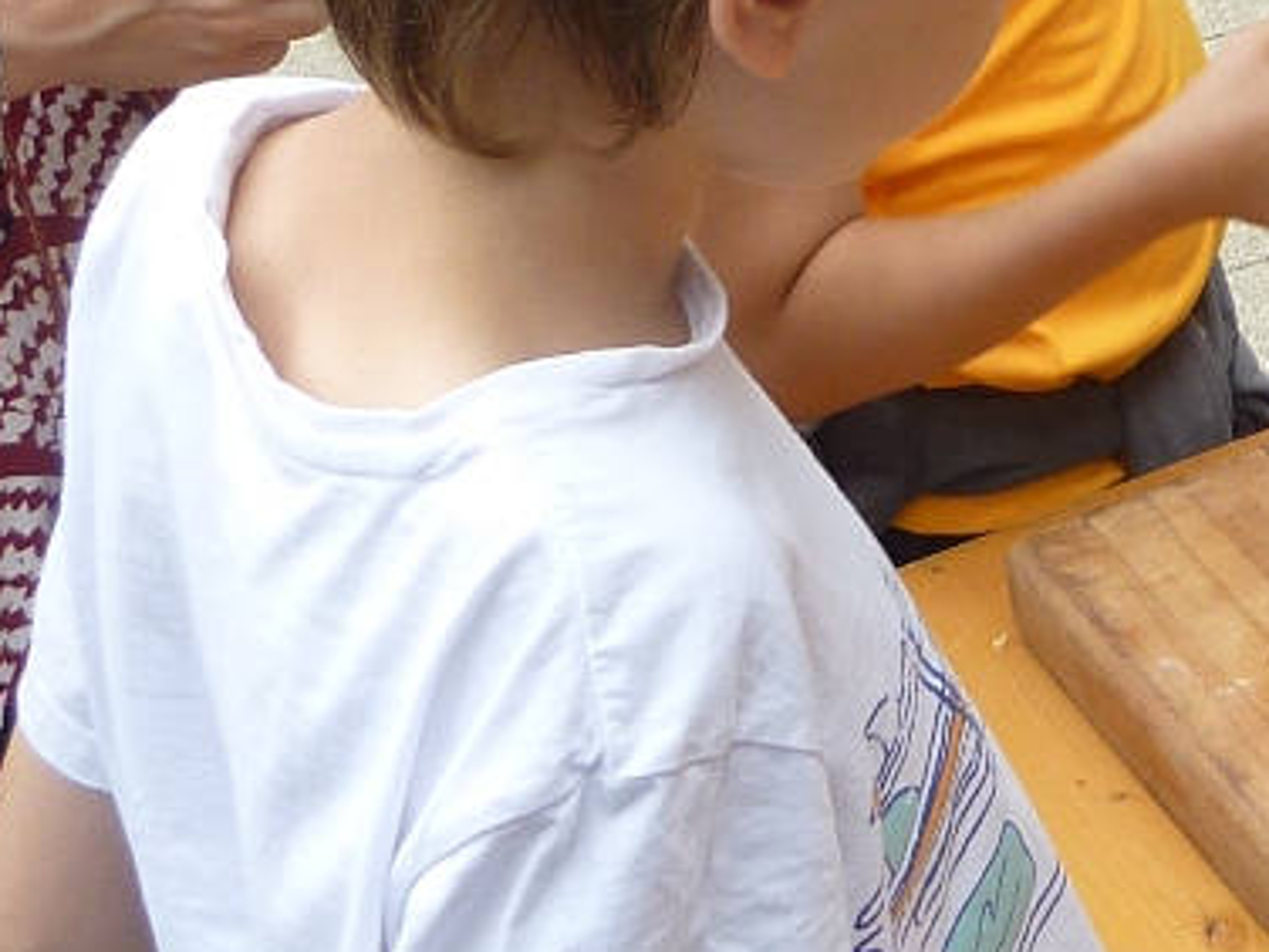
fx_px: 4216
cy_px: -510
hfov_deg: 16.2
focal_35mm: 115
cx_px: 1660
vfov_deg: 12.2
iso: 80
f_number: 4
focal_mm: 5
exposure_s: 1/160
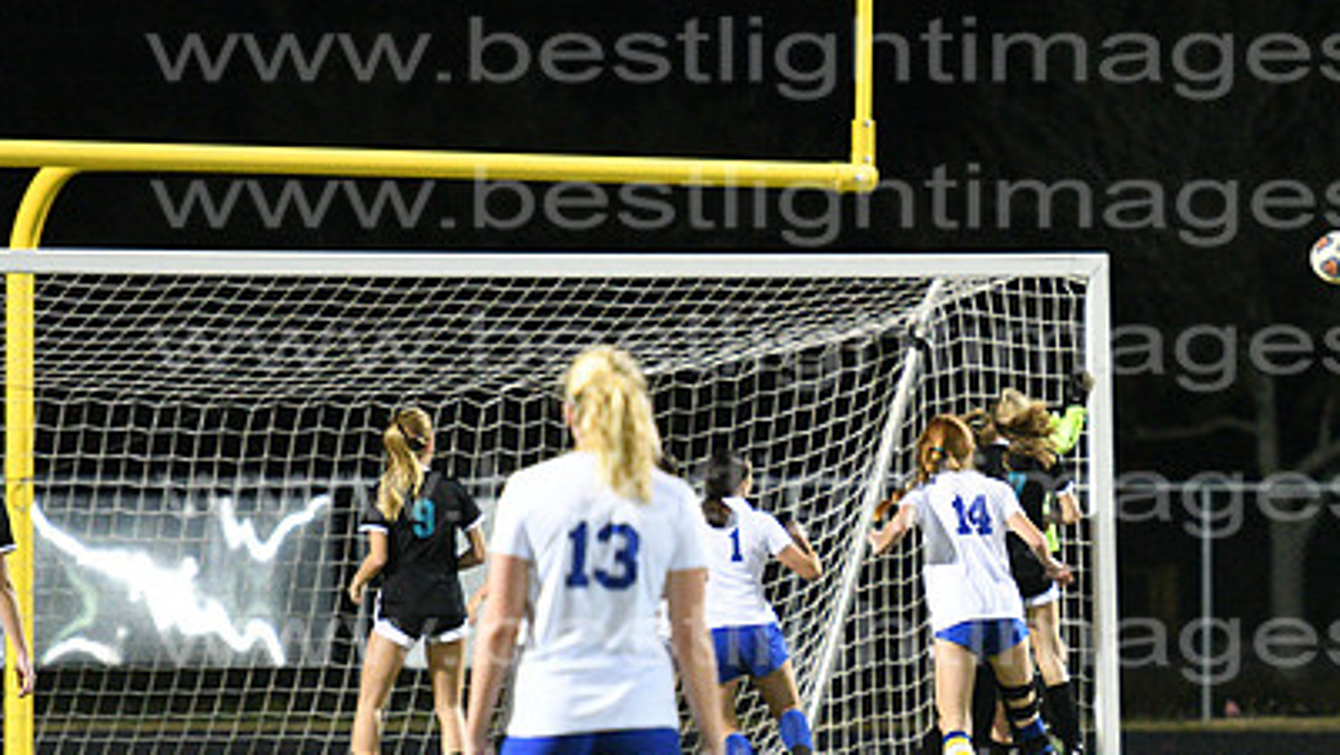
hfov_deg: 5.6
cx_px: 919
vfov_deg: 3.2
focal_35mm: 386
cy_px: 570
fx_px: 13722
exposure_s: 1/800
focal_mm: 170
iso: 10000
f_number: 2.8
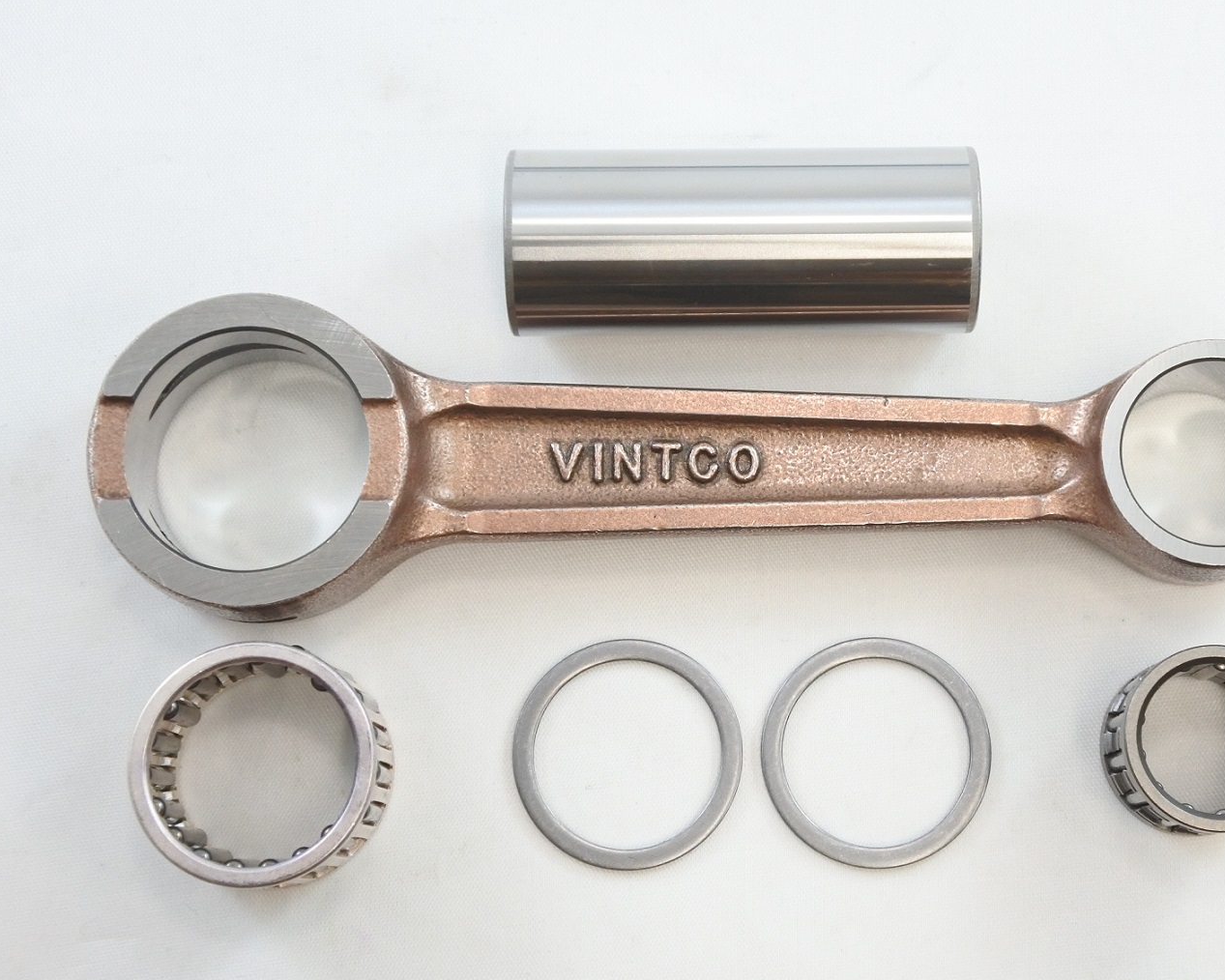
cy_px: 506
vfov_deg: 27.1
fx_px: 2031
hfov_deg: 33.5
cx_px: 740
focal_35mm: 56
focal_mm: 18
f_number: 4.5
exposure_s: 1/125
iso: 720
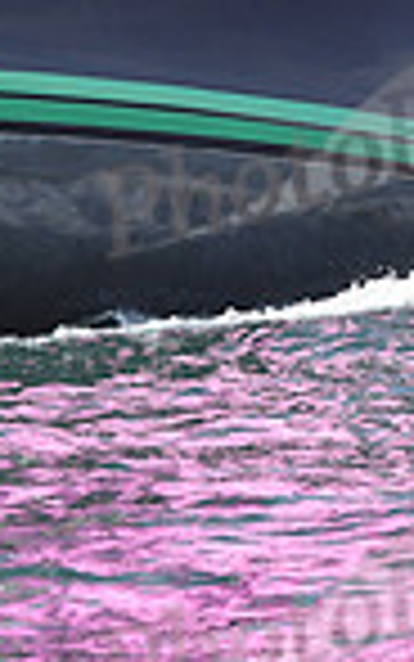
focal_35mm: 281
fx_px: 5068
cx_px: -130
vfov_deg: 7.4
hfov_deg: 4.7
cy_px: -29
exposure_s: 1/1250
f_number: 4
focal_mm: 70
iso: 200
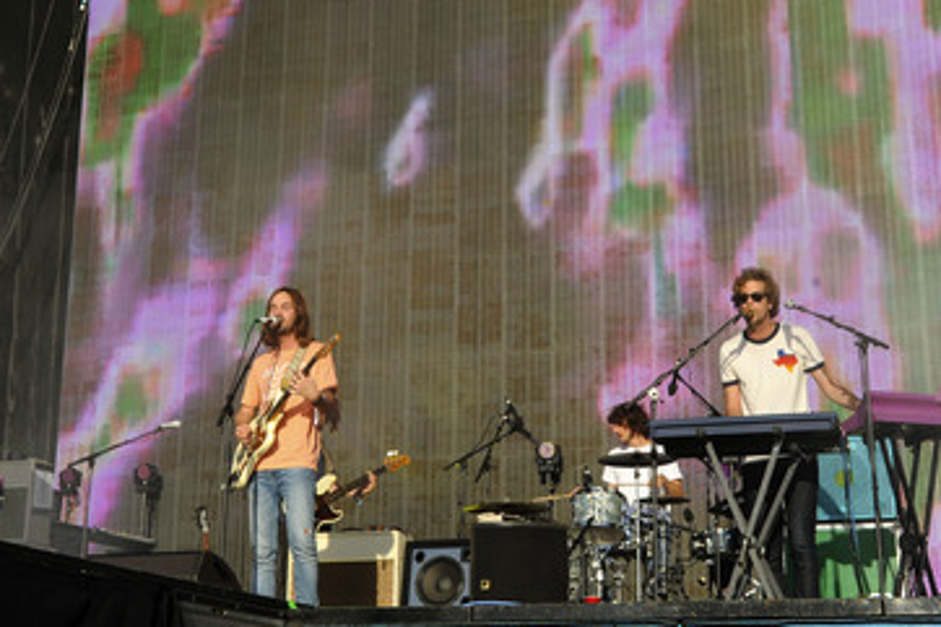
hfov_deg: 35.6
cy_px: 271
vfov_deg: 24.1
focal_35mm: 56
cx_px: 432
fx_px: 1463
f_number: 8
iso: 400
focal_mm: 45
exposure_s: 1/500
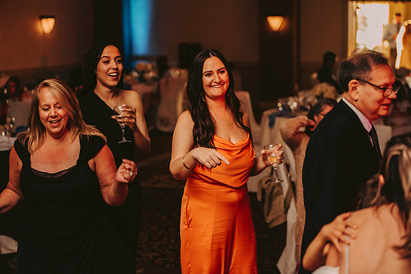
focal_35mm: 86
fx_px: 982
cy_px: 137
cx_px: 206
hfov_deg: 23.6
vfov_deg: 15.9
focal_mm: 86
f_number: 2.8
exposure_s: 1/60
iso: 800
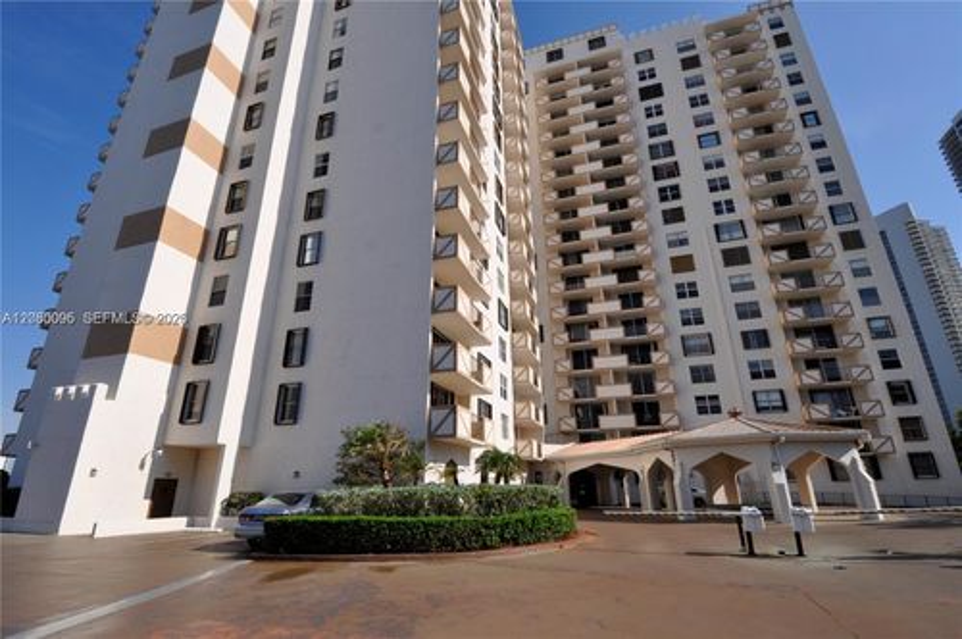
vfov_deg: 71.9
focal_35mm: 16
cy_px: 320
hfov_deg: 95.1
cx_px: 481
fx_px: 440
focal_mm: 11
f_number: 10
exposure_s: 1/400
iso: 200
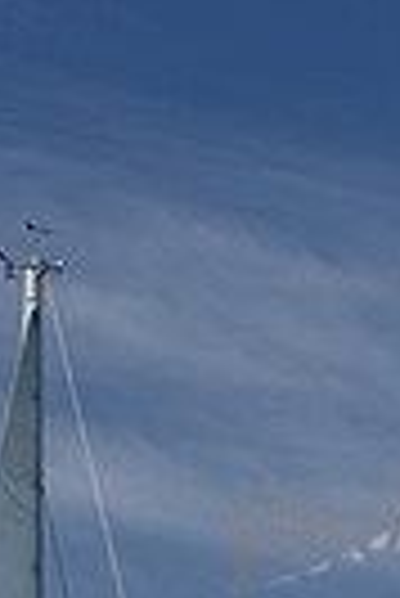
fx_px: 5070
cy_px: 1192
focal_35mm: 305
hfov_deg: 4.5
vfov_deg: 6.5
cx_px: -11
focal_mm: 70
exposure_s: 1/800
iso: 320
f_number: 8
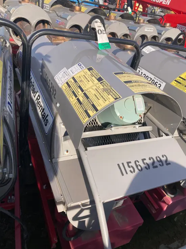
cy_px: 124
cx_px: 93
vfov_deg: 63.4
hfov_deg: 49.8
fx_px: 201
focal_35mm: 28
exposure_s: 1/1312
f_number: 1.8
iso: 20
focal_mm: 3.99
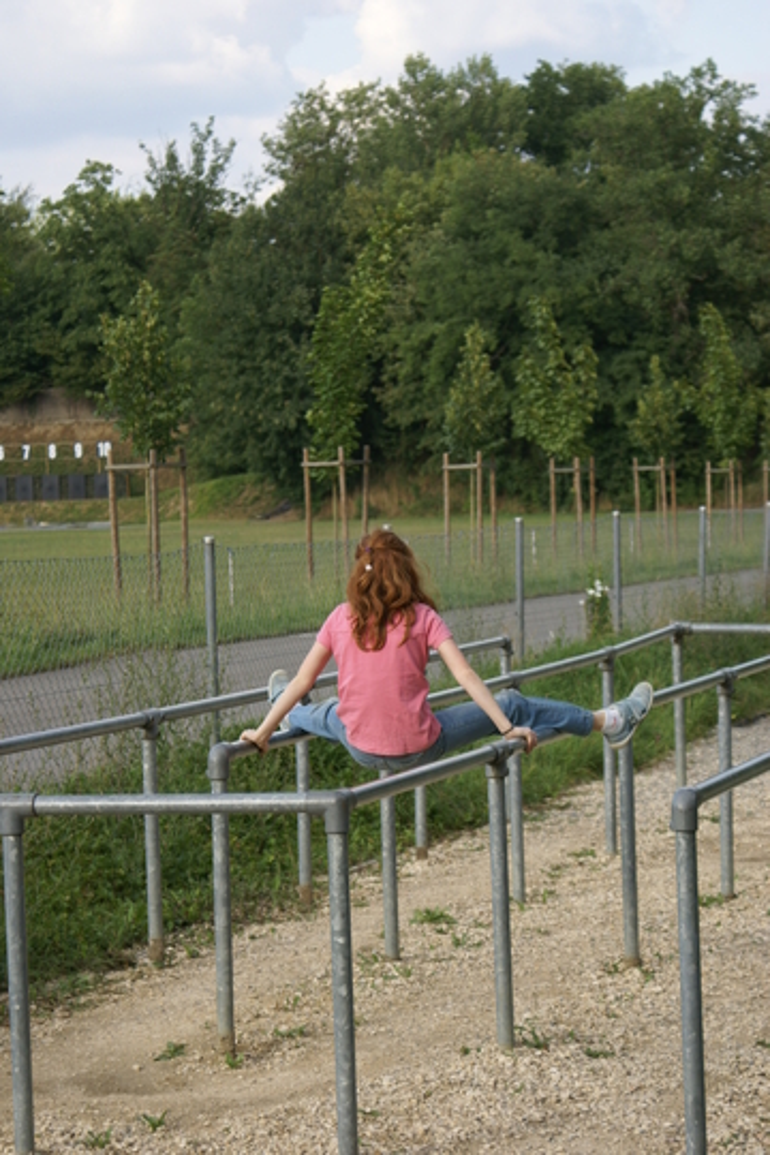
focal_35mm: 105
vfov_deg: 19.5
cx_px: 385
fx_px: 3368
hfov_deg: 13.0
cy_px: 578
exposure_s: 1/250
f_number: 5.6
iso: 125
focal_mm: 70
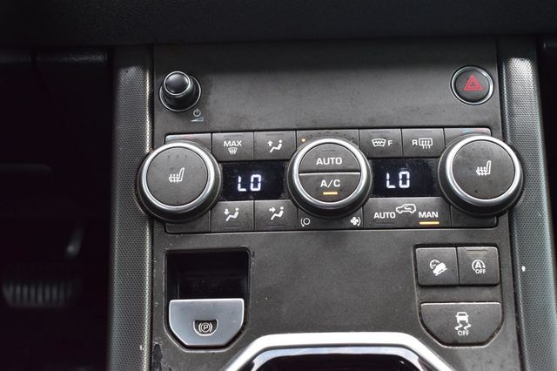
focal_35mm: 48
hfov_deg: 41.1
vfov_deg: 28.0
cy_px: 186
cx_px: 278
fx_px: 742
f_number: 6.3
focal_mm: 32
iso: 800
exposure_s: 1/15
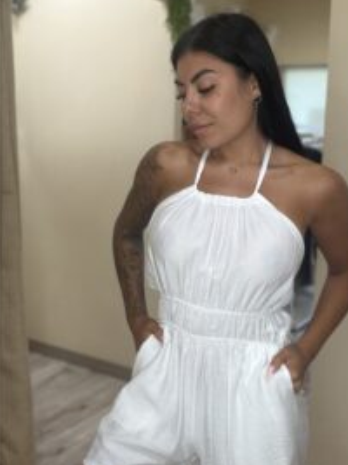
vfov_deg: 42.0
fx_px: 604
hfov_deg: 32.1
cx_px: 162
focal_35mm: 45
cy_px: 195
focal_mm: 2.71
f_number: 1.9
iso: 50
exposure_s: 1/50
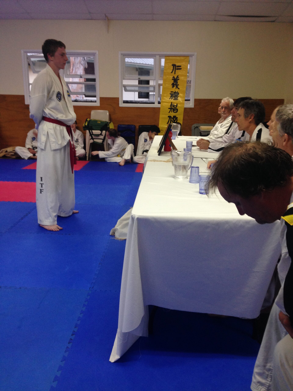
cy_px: 196
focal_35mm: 33
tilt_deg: -11.9
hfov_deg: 42.9
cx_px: 146
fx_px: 372
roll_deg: -0.1
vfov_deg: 55.4
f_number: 2.4
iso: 80
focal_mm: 4.12
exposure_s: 1/20
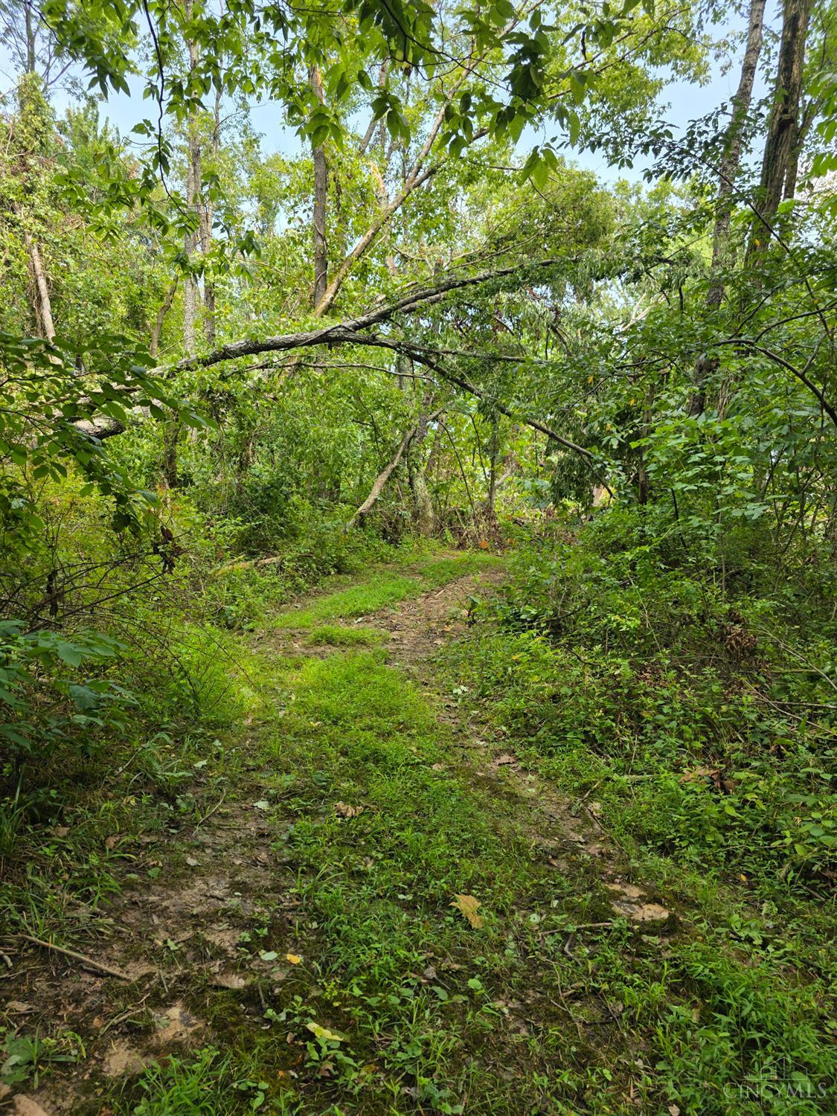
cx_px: 418
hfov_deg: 58.9
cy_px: 558
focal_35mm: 23
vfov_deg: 73.9
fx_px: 742
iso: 25
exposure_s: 1/359
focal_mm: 6.3
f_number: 1.7
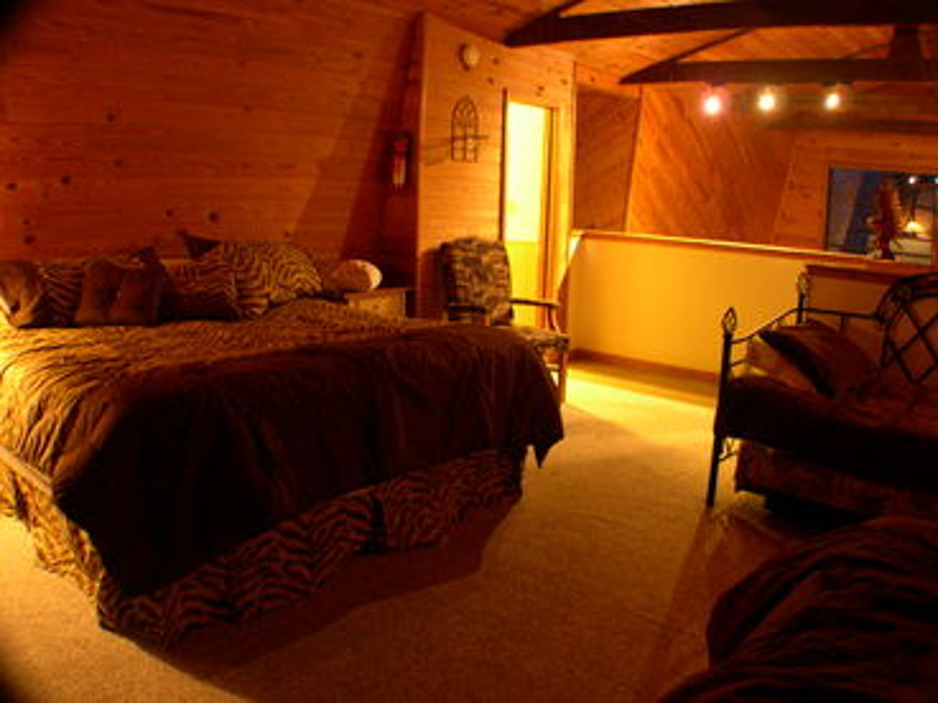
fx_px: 1030
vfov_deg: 37.7
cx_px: 469
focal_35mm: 38
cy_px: 352
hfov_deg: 49.0
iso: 400
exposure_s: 1/1.9
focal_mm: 8
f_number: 2.8
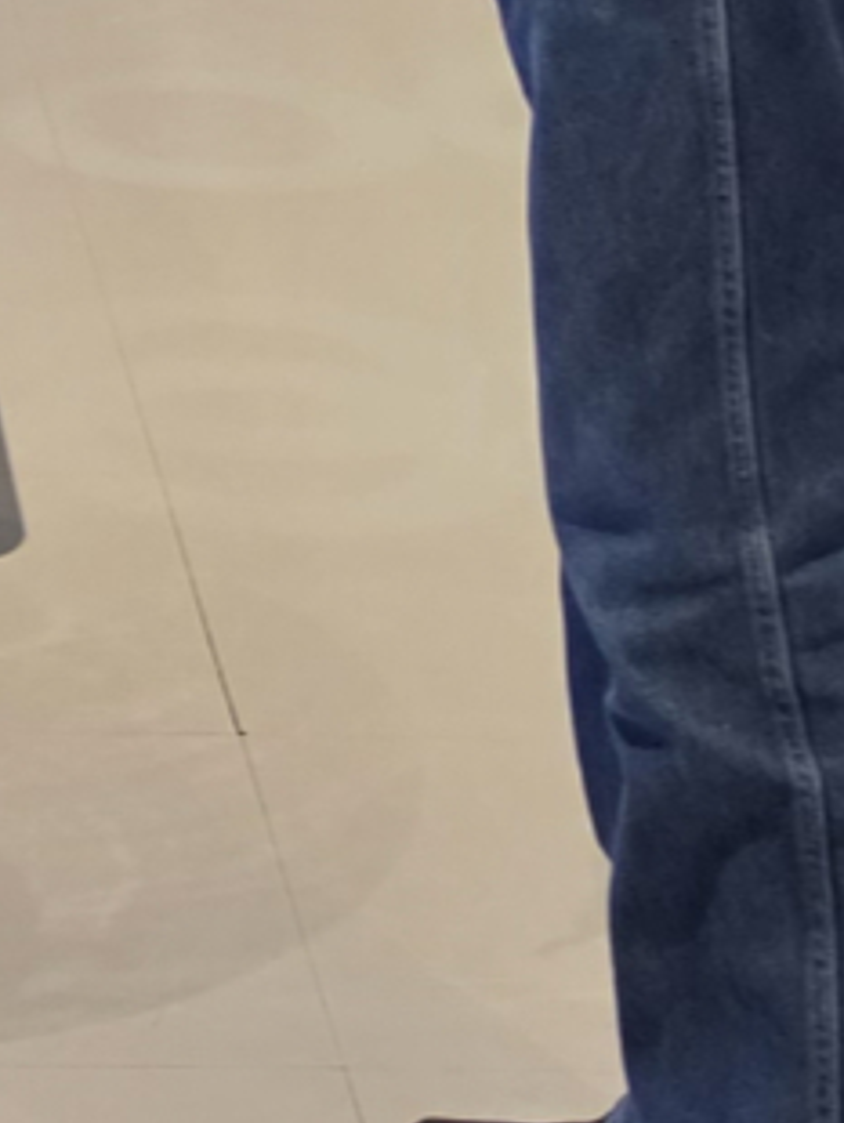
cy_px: -337
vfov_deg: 20.2
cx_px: -100
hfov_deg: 16.1
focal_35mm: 89
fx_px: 2889
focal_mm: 6.5
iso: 500
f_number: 1.4
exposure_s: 1/120
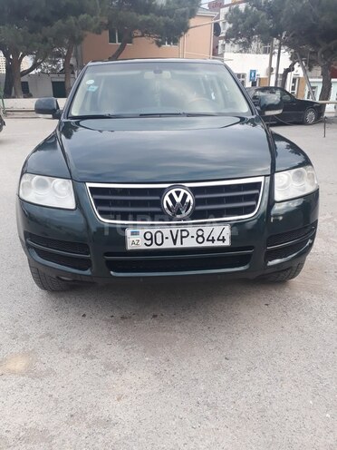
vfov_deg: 65.3
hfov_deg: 51.4
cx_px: 168
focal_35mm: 27
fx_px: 350
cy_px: 225
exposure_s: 1/100
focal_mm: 3.6
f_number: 1.9
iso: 40
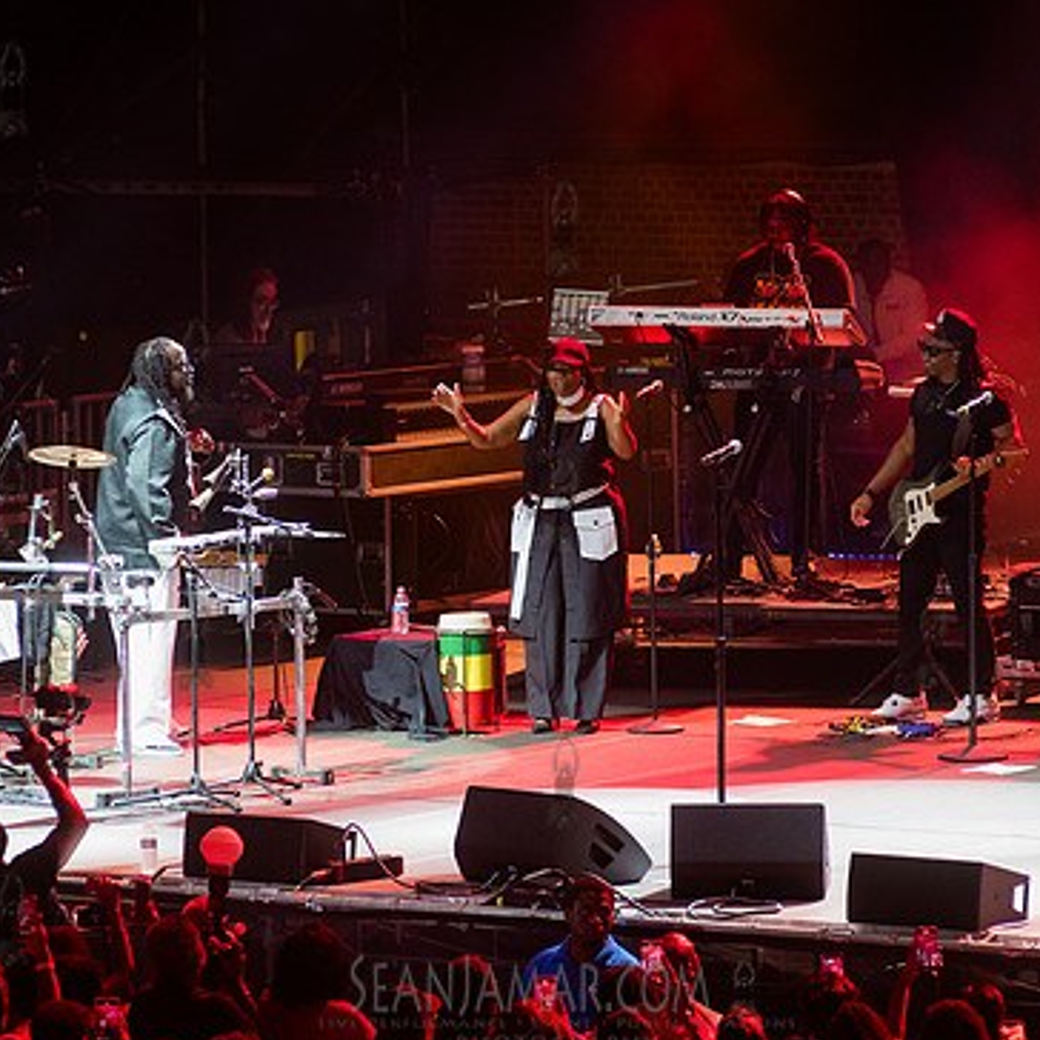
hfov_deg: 6.4
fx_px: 9279
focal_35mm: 273
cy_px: 504
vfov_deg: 6.4
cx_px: 522
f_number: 4
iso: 3200
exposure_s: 1/250
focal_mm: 185
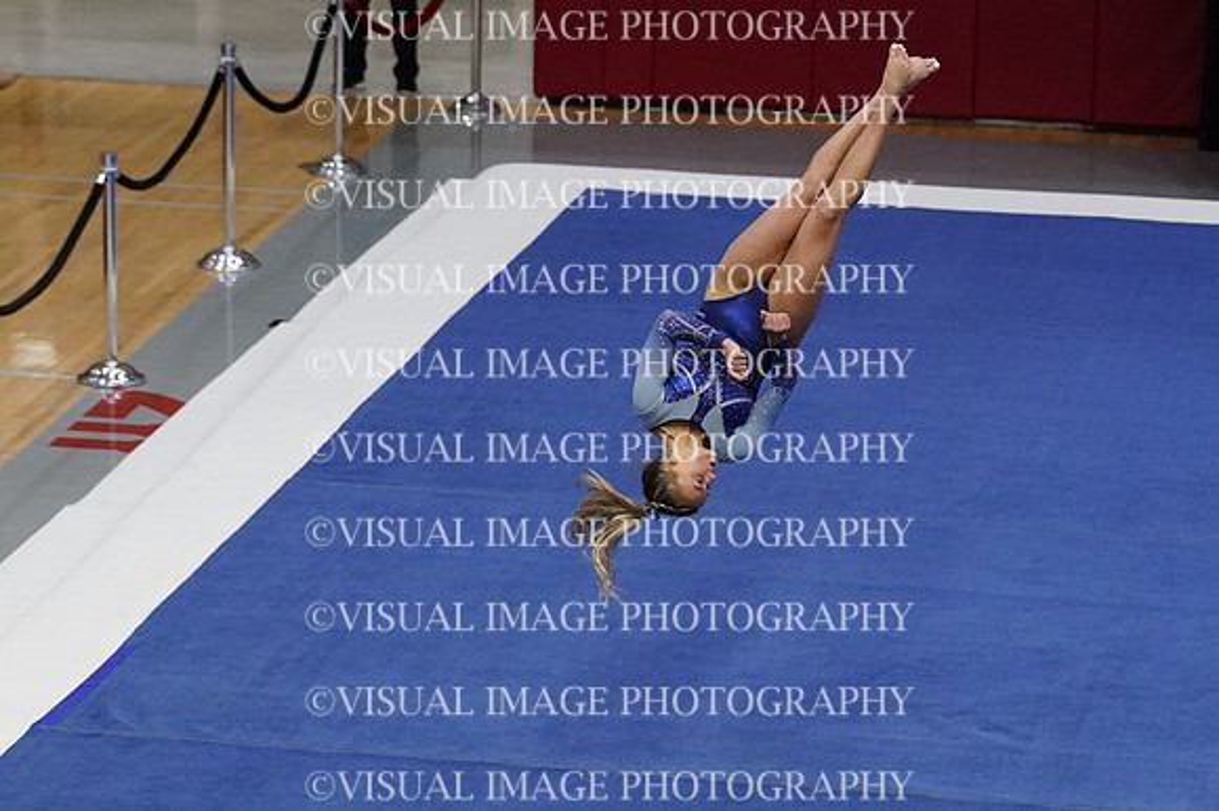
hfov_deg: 12.0
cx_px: 610
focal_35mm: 172
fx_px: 5821
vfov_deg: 8.0
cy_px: 406
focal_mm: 115
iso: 12800
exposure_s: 1/800
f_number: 4
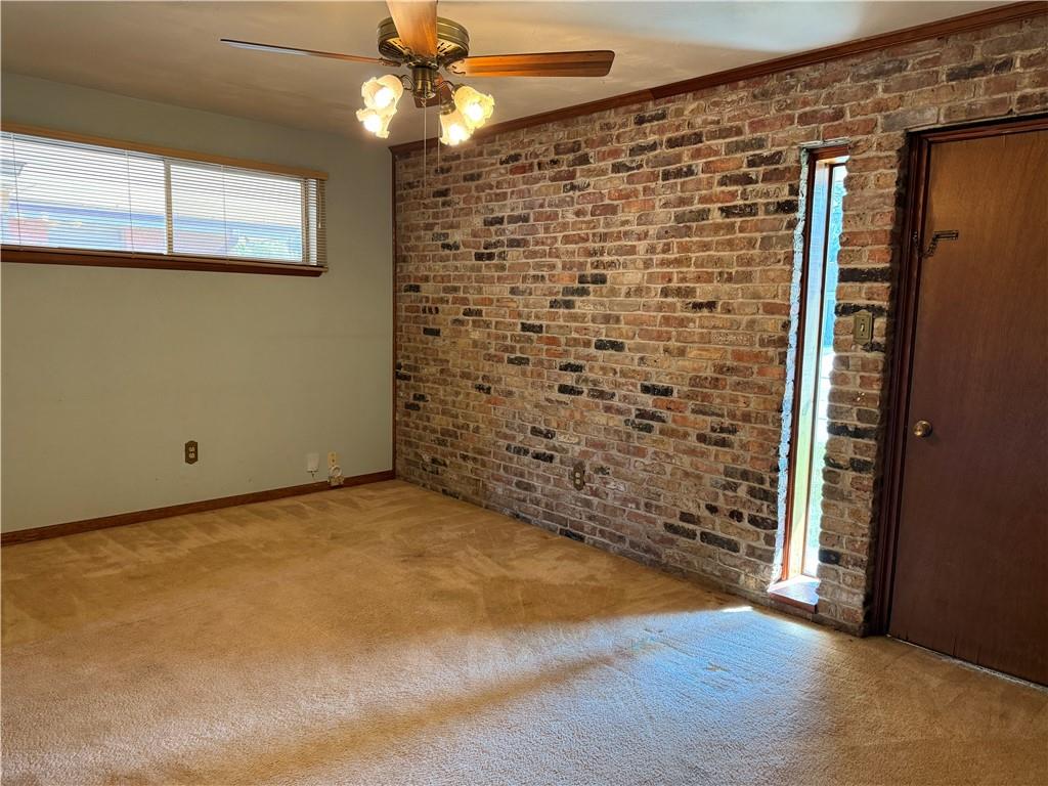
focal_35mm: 24
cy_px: 393
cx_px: 524
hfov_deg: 71.6
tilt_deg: -6.0
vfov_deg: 56.8
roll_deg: -1.9
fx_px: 727
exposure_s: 1/120
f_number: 1.78
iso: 320
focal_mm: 6.76
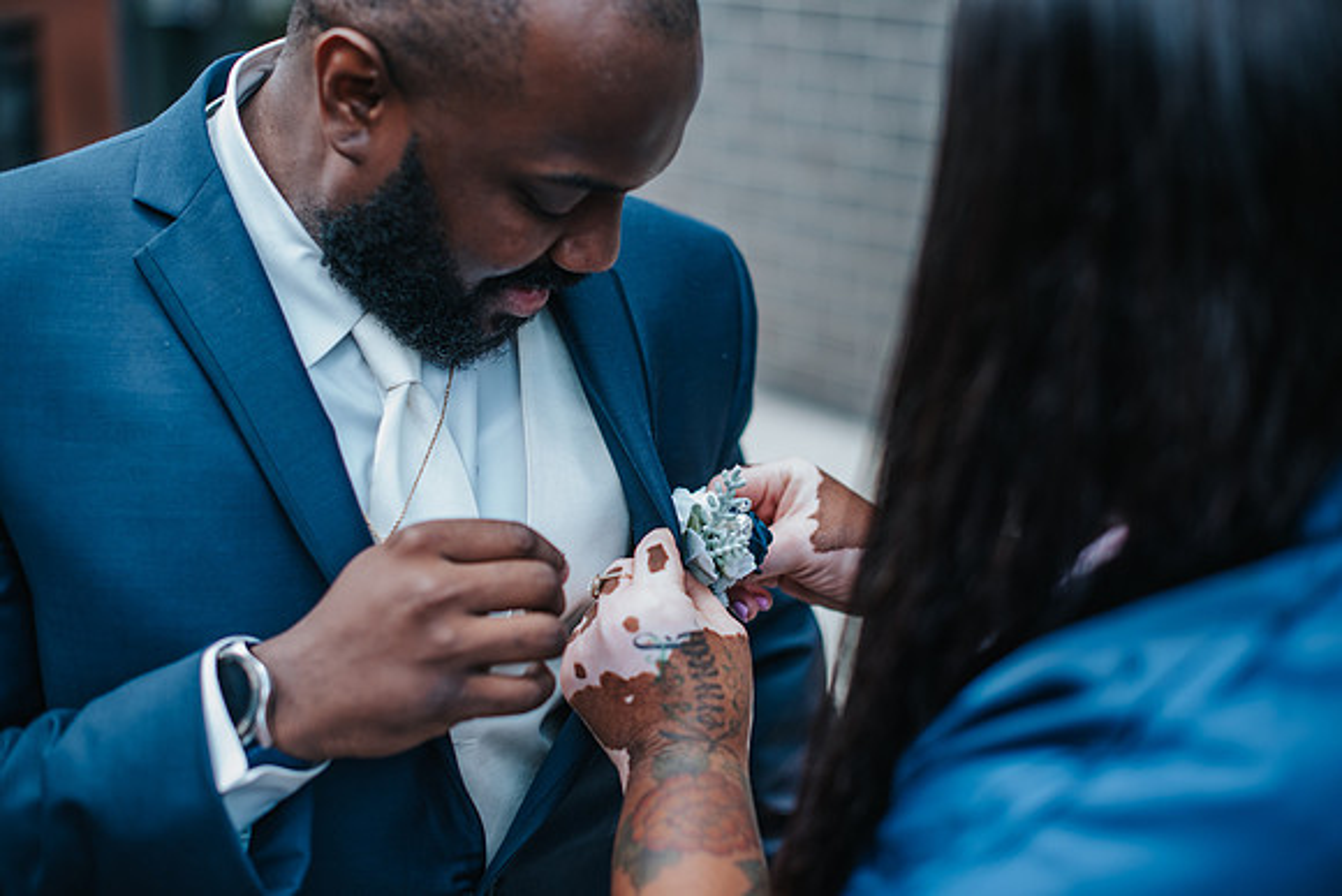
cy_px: 448
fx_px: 1864
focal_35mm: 50
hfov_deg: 39.6
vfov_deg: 27.0
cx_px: 671
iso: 320
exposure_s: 1/640
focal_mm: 50
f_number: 2.2
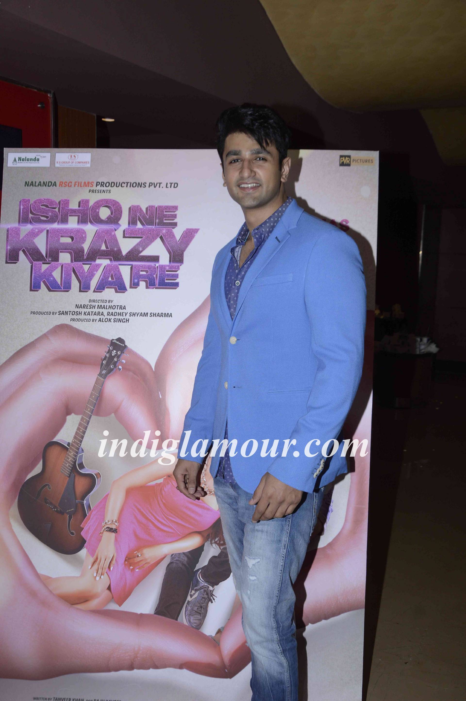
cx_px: 233
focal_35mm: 36
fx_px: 700
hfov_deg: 36.8
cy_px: 350
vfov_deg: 53.2
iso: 400
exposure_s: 1/160
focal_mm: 24
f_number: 8
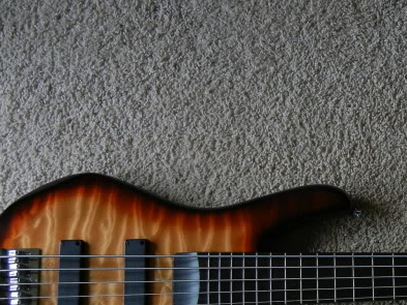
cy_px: 288
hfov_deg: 30.2
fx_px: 717
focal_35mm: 61
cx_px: 370
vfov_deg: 23.3
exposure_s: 1/30
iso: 294
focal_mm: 5.4
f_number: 3.5
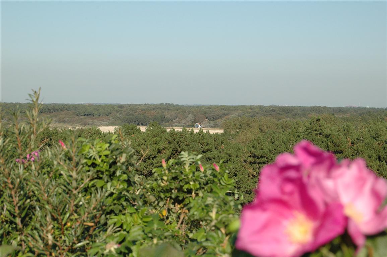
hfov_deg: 24.6
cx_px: 194
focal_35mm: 82
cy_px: 128
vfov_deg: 16.5
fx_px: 886
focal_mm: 55
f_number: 11
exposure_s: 1/500
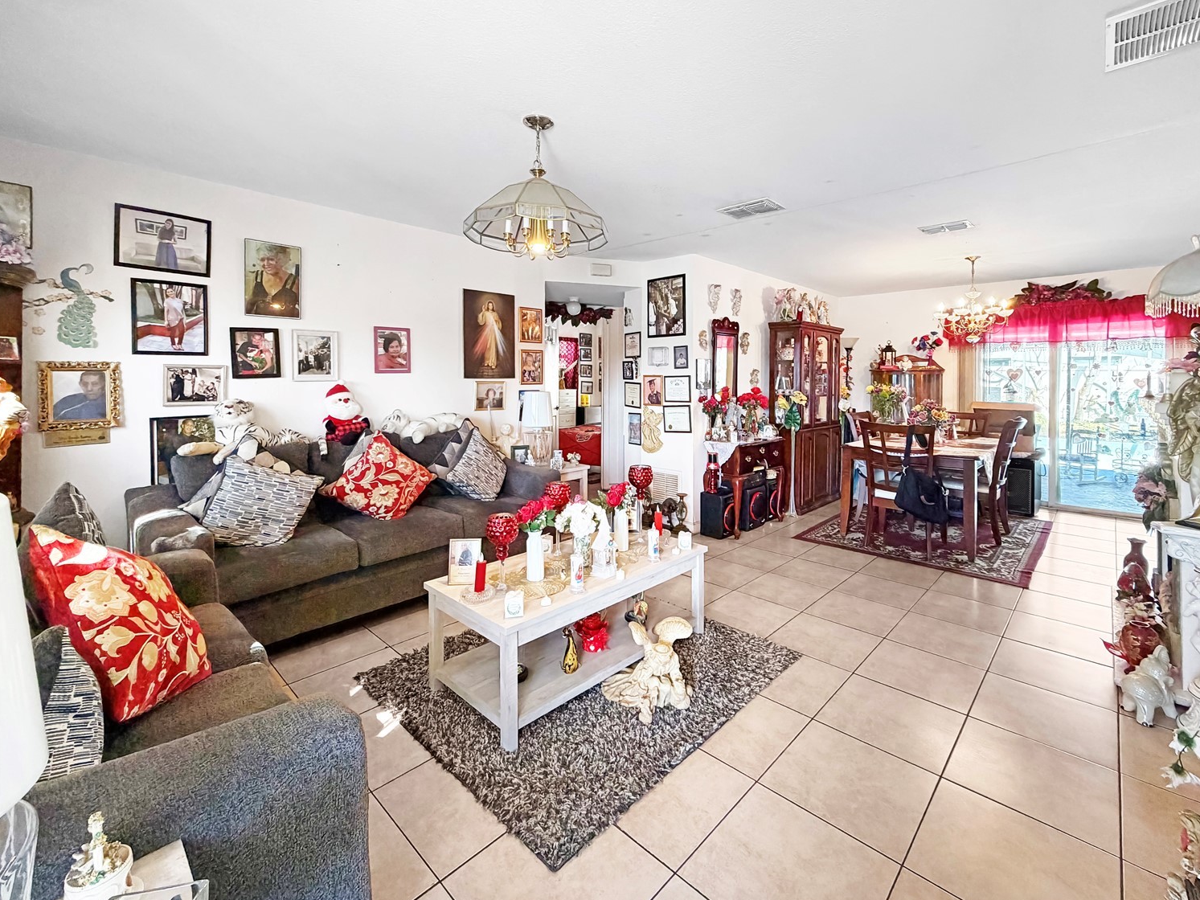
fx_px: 520
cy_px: 423
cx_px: 638
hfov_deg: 98.0
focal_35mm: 15
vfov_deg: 81.7
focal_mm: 2.22
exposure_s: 1/60
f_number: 2.2
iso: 200
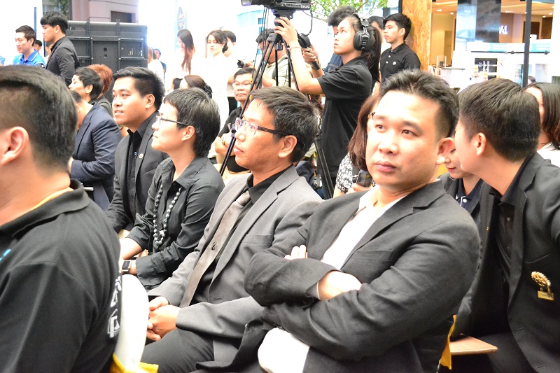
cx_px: 280
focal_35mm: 44
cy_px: 186
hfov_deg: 45.0
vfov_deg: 30.8
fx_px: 676
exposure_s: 1/100
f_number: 5
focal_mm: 29
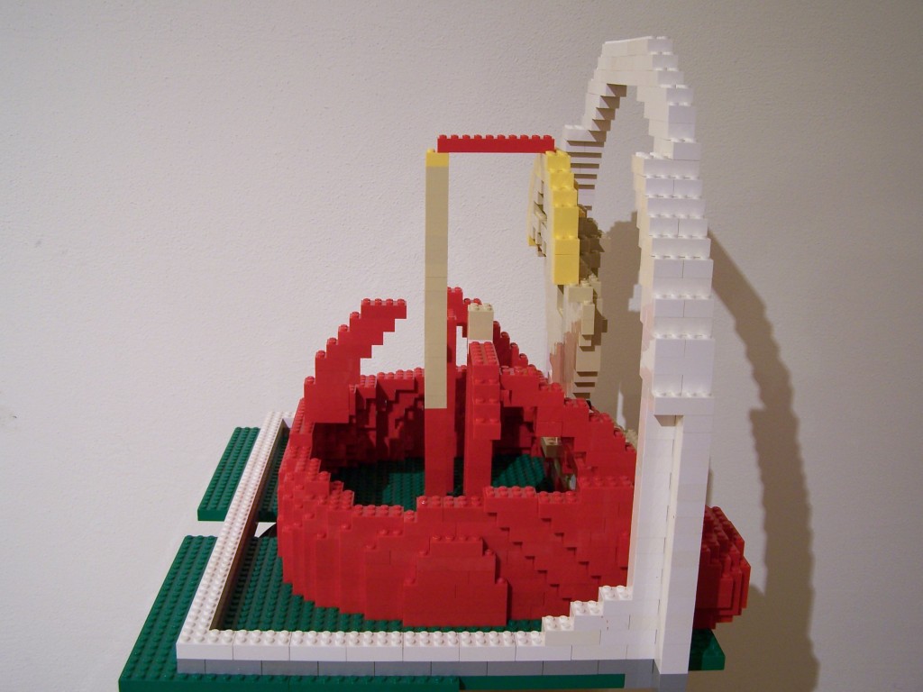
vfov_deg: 37.7
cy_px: 346
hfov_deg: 49.0
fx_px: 1013
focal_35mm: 38
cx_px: 462
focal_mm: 6.3
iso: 80
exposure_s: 1/2
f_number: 2.8
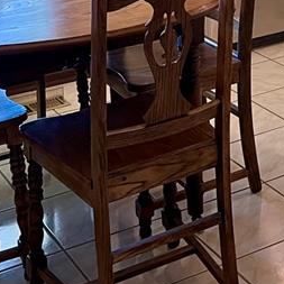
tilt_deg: -9.0
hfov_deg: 18.1
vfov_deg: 17.4
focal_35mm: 93
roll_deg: +1.2
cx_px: 306
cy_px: -98
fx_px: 863
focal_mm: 5.7
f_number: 1.5
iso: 100
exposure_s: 1/60
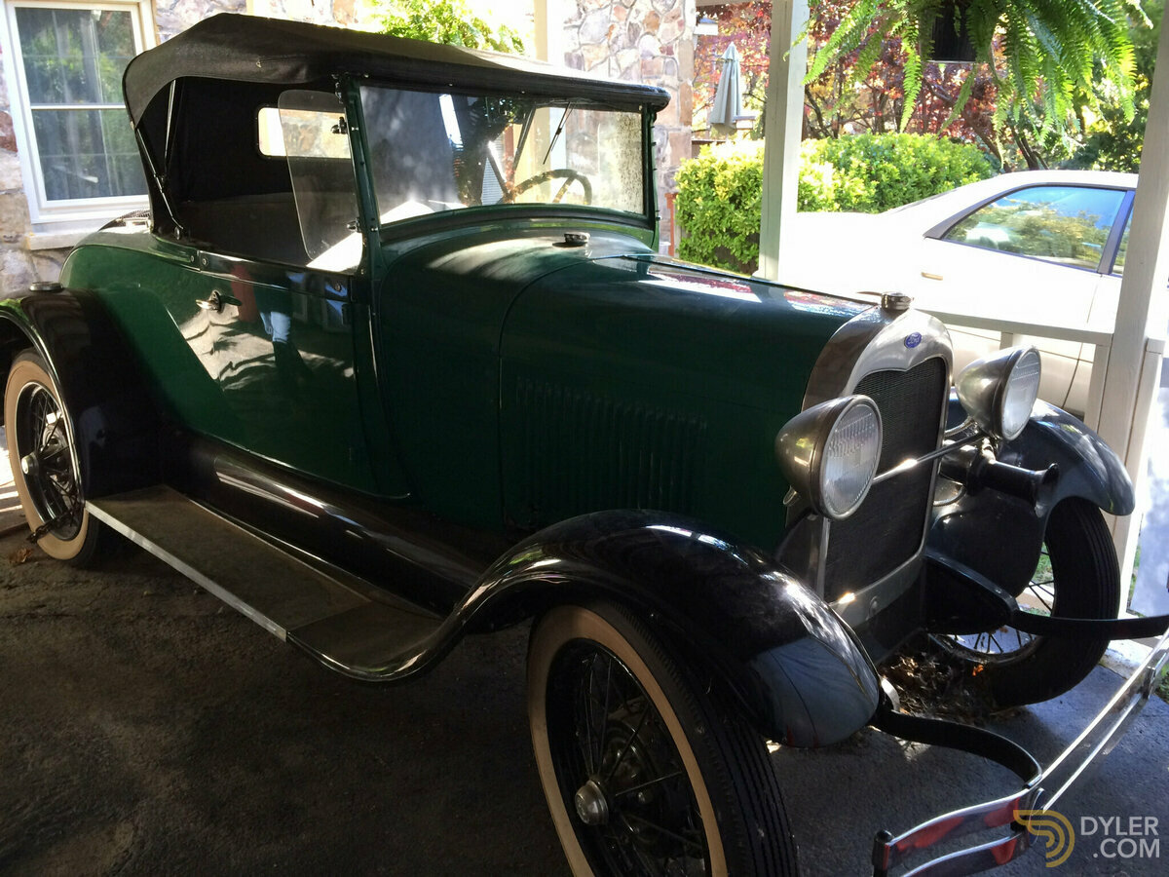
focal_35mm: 30
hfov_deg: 60.0
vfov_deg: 46.8
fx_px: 1013
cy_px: 438
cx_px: 584
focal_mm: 4.12
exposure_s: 1/30
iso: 50
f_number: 2.2
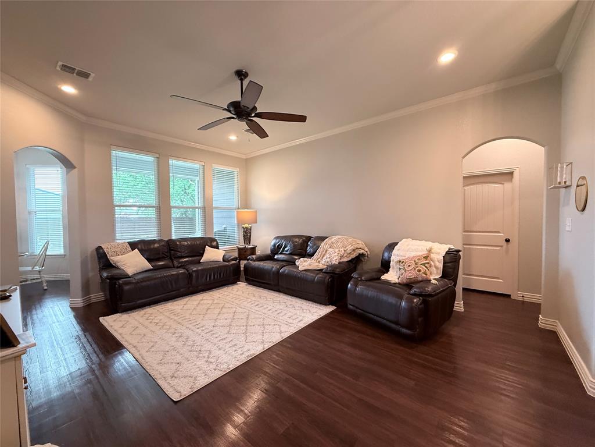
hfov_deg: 102.1
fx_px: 241
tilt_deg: -1.6
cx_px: 298
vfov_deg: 85.7
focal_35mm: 14
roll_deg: +0.6
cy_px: 224
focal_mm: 2.22
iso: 320
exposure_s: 1/60
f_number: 2.2
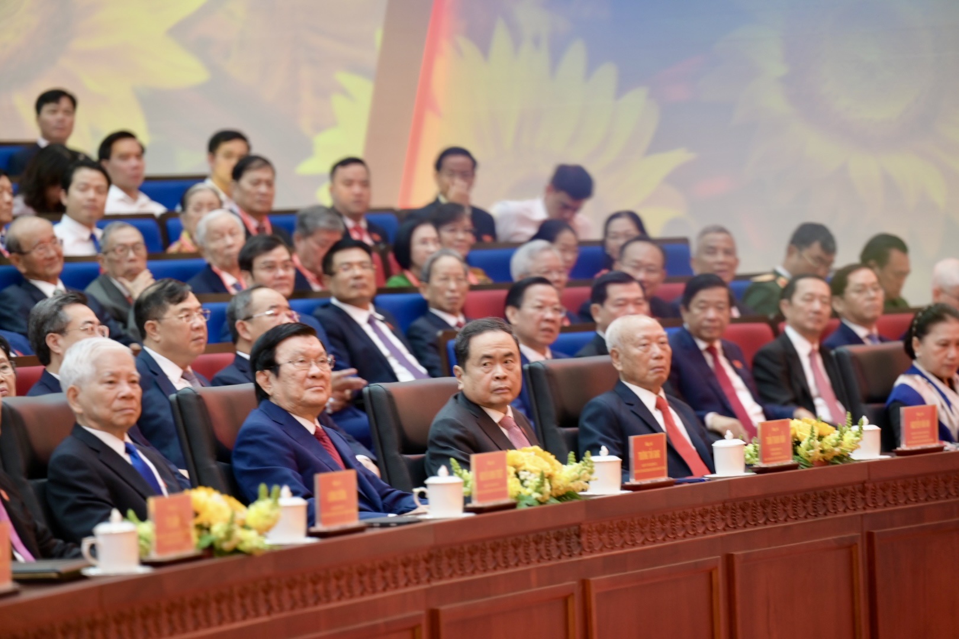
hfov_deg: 10.3
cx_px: 480
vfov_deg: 6.9
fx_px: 5327
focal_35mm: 200
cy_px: 320
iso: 800
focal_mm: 200
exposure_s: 1/60
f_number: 3.5
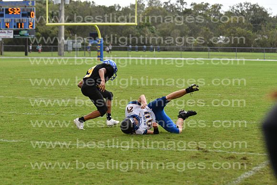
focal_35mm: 210
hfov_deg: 9.8
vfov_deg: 6.5
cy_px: 92
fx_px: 1616
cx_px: 138
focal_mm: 140
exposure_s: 1/2000
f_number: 3.5
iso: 1000
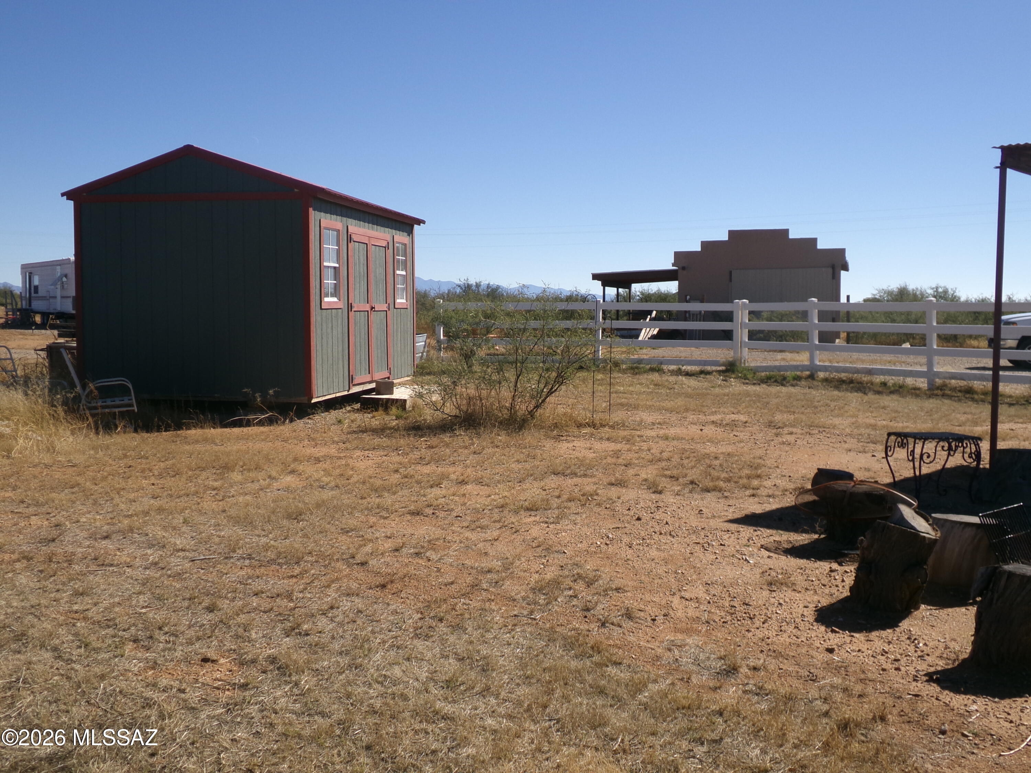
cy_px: 386
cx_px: 516
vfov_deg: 38.7
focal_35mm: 37
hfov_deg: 50.1
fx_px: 1102
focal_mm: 6.6
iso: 100
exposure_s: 1/120
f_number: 11.85
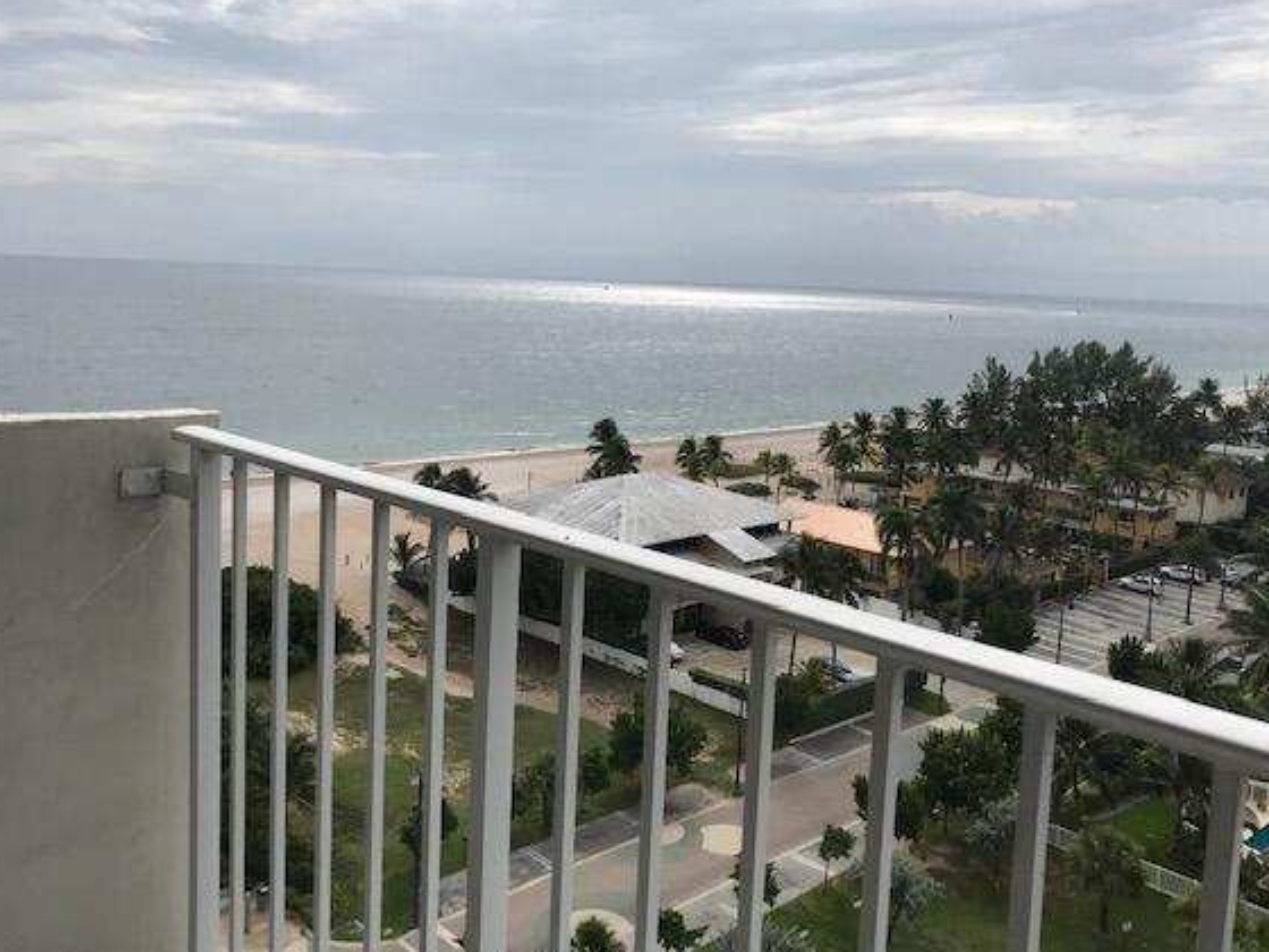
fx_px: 1173
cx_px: 603
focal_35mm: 32
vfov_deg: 44.1
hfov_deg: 56.8
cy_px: 424
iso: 25
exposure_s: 1/5650
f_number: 1.8
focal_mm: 3.99
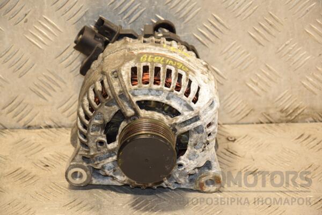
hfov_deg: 16.1
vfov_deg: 10.8
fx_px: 1140
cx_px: 161
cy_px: 108
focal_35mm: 128
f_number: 5.6
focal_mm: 85
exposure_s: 1/100
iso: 800
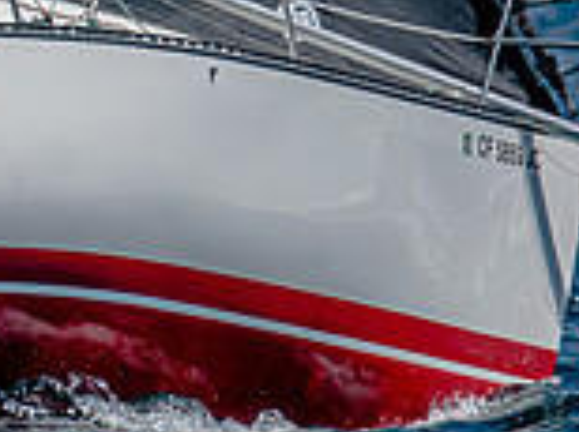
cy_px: -88
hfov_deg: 0.9
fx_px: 35388
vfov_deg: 0.7
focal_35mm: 2119
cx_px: -436
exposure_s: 1/2000
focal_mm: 390
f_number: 5.6
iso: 200
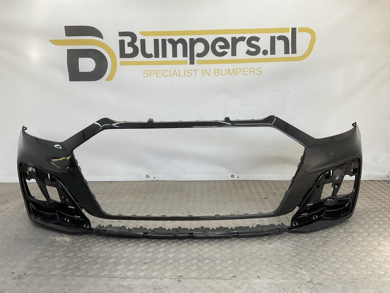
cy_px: 146
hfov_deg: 61.7
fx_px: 327
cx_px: 195
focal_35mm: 29
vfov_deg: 48.2
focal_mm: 3
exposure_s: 1/239
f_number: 1.8
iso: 16
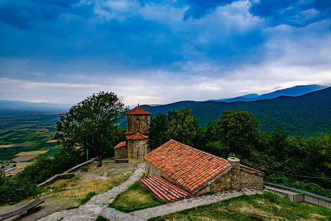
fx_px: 158
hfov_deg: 92.6
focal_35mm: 17
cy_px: 111
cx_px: 167
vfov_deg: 69.9
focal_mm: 11.5
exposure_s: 1/25
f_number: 8
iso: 160
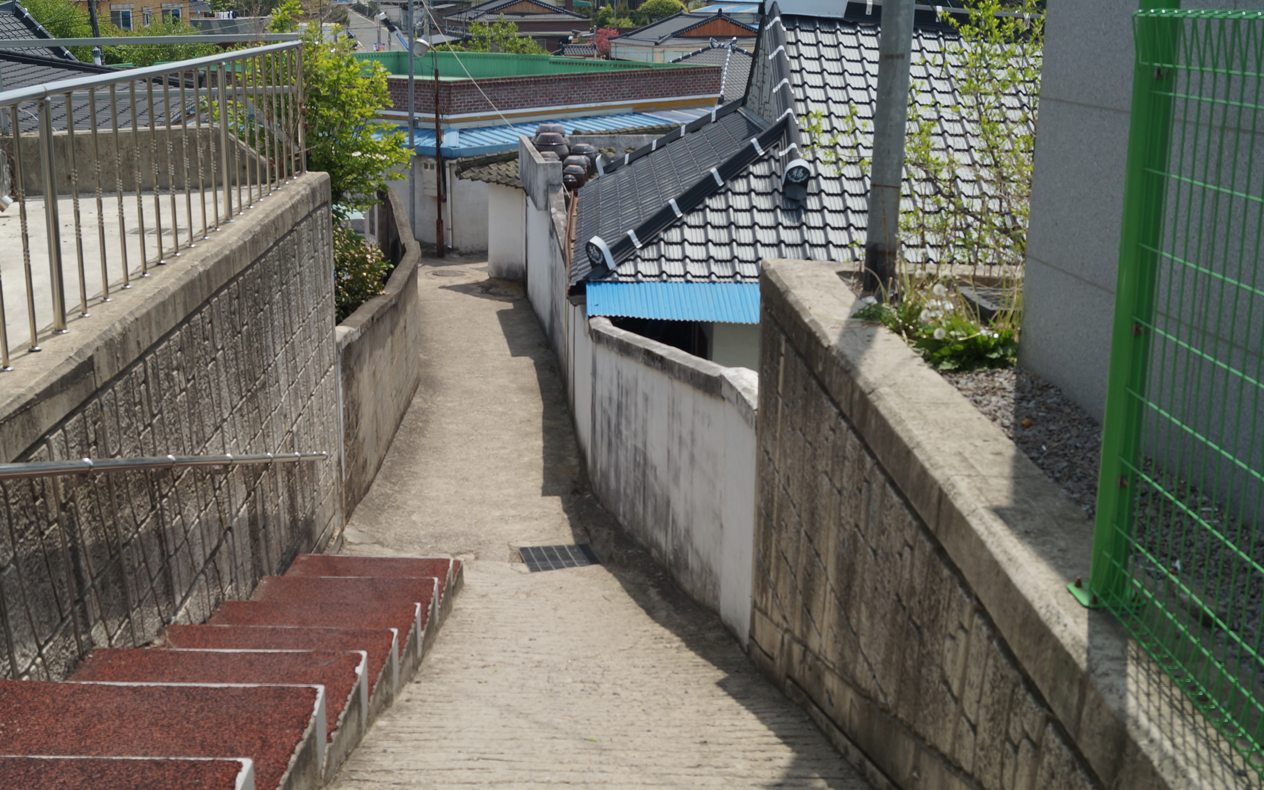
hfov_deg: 48.0
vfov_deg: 31.2
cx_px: 520
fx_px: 1412
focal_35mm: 41
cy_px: 468
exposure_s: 1/400
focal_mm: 22
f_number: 8
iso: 100
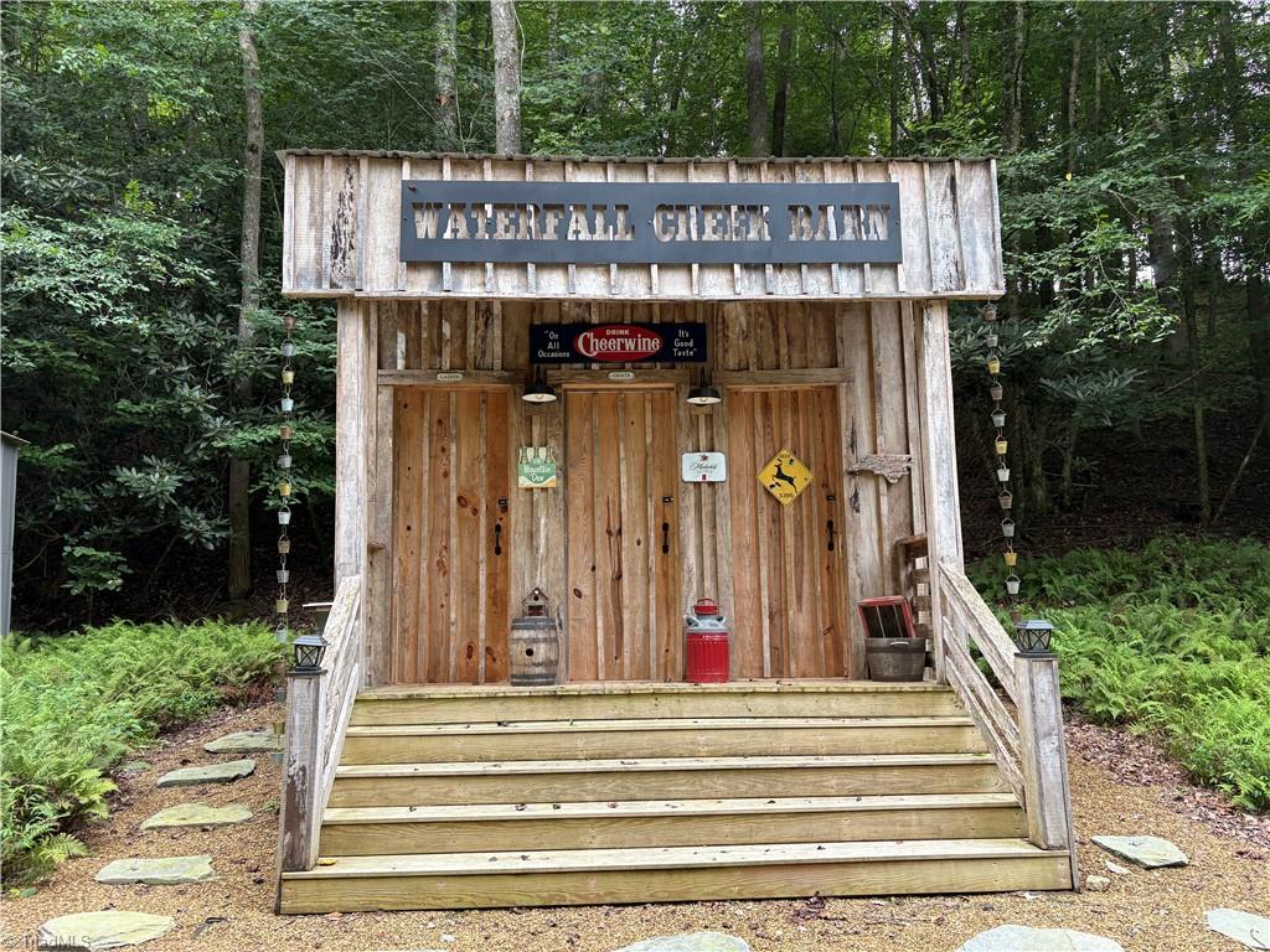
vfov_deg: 53.1
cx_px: 635
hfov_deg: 67.3
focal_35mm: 26
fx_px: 954
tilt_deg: +9.2
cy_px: 476
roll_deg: +2.1
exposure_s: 1/121
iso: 100
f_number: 1.6
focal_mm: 5.96
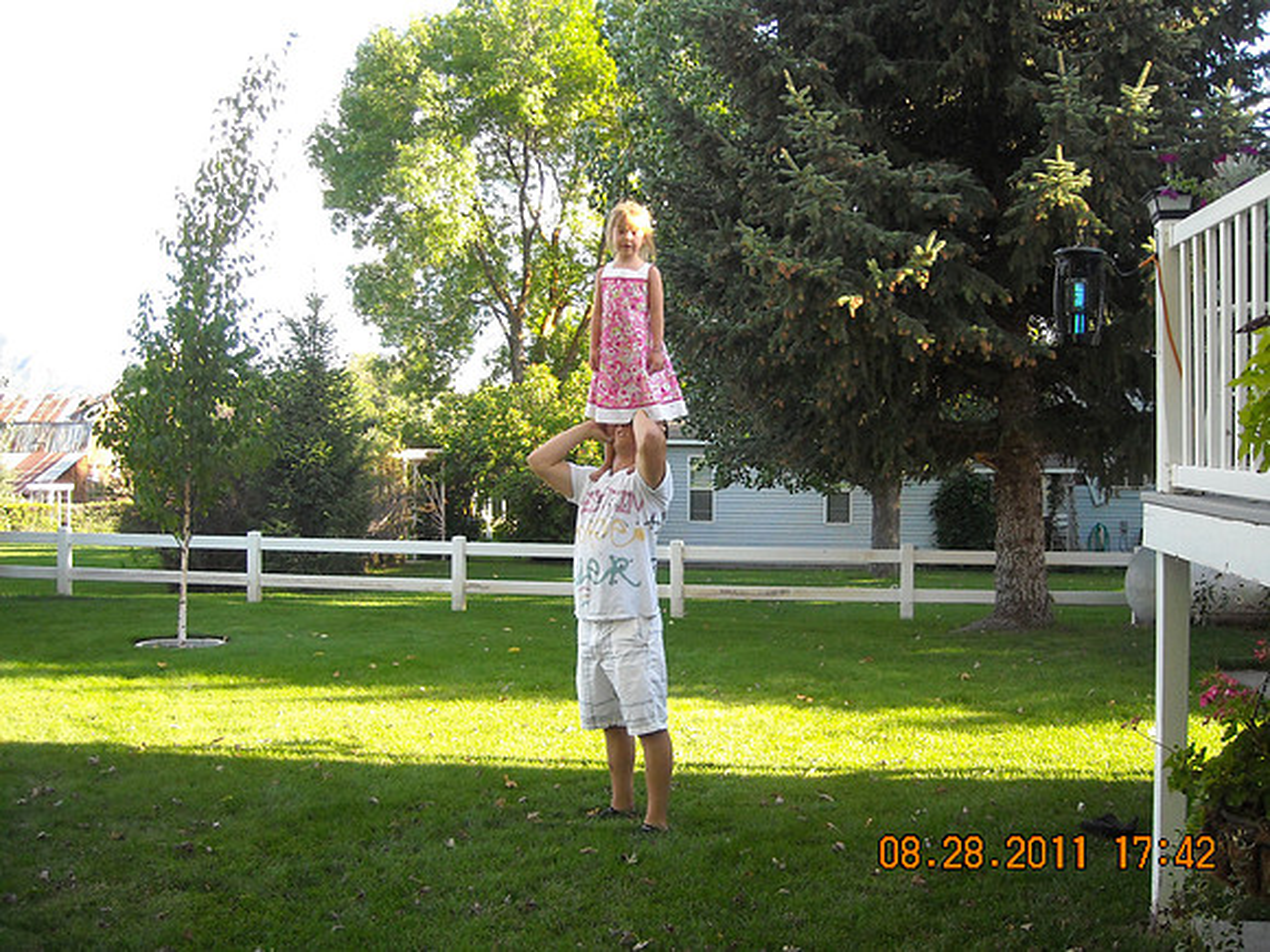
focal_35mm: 35
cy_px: 476
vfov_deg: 40.7
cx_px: 635
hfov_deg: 52.6
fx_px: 1284
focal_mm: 5.7
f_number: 2.8
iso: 191
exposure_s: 1/250
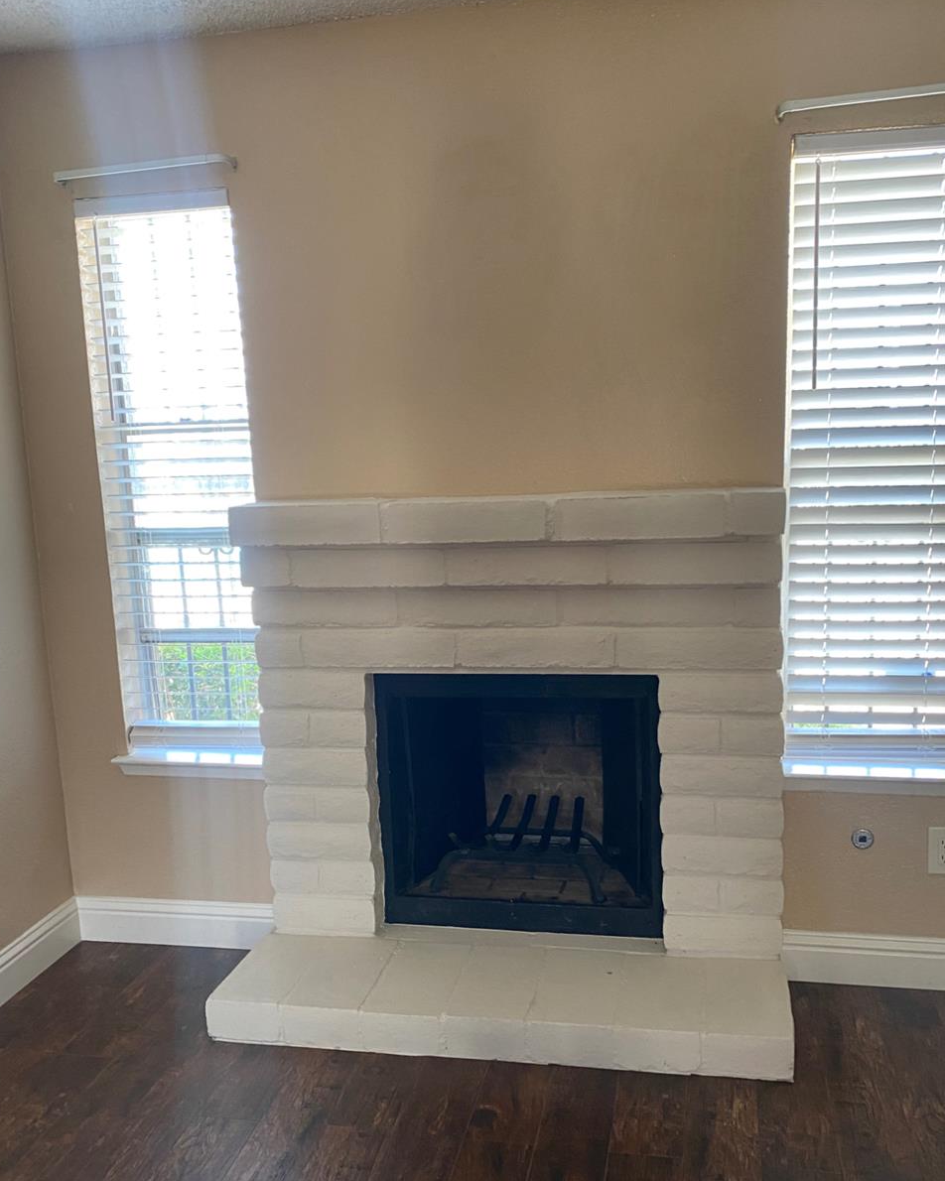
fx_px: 1119
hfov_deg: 45.8
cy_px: 656
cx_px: 479
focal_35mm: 32
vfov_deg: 55.5
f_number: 1.8
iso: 125
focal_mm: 4.25
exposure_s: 1/60
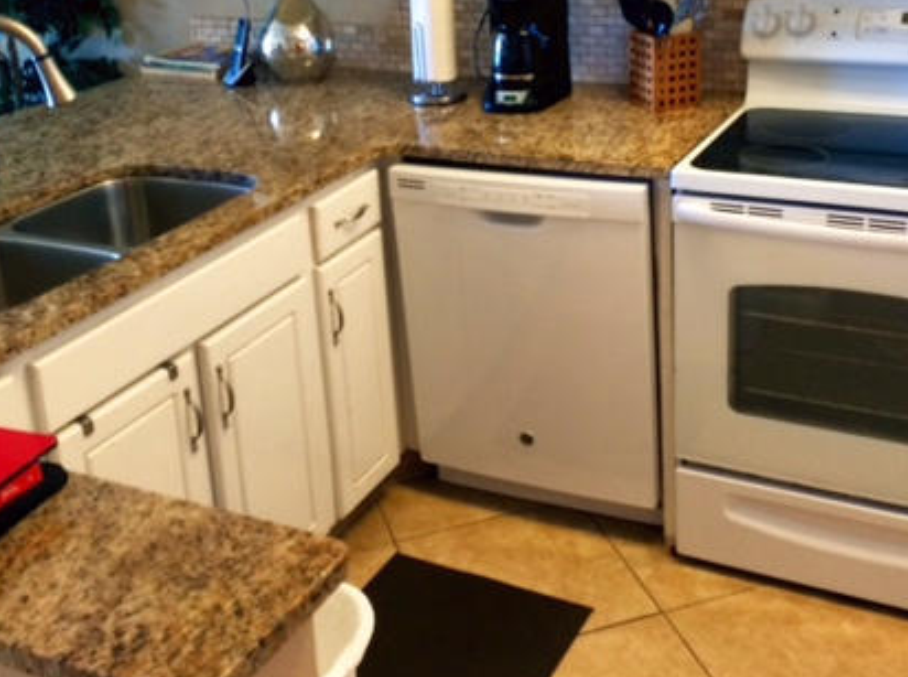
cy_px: 168
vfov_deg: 31.5
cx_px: 502
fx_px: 1178
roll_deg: +2.8
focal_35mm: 45
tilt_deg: -17.7
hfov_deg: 42.1
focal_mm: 4.15
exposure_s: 1/30
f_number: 2.2
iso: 80
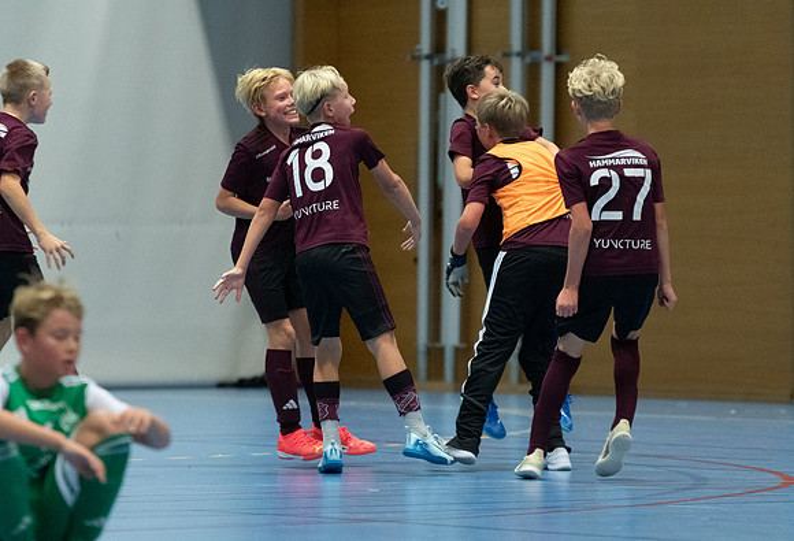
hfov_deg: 5.9
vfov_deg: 4.0
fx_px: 7732
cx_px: 464
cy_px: 310
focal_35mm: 348
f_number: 3.2
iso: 5000
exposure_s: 1/500
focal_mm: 200
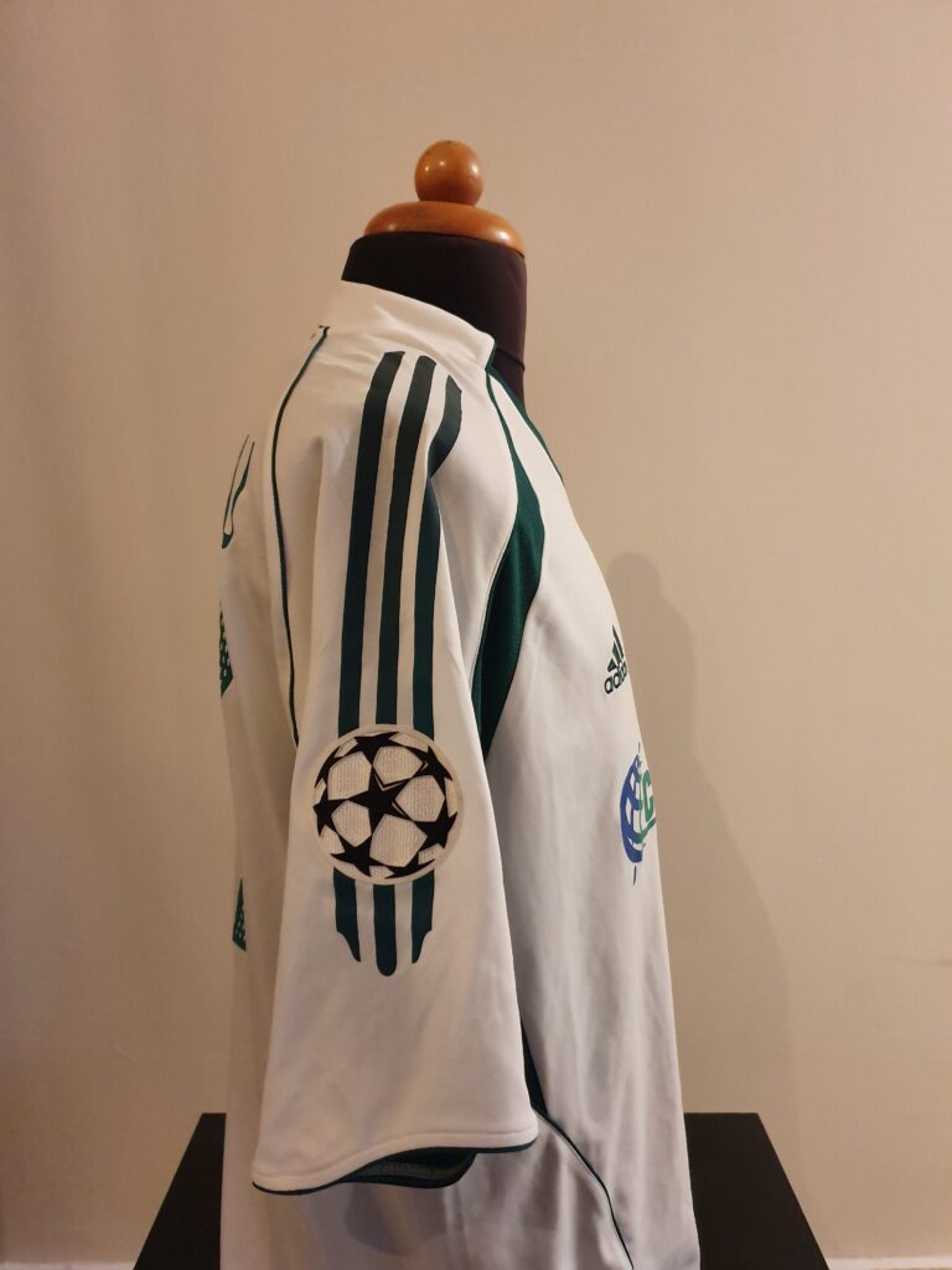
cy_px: 635
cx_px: 476
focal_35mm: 26
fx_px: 953
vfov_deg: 67.3
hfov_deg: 53.1
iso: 640
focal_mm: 4.32
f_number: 1.5
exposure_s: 1/50
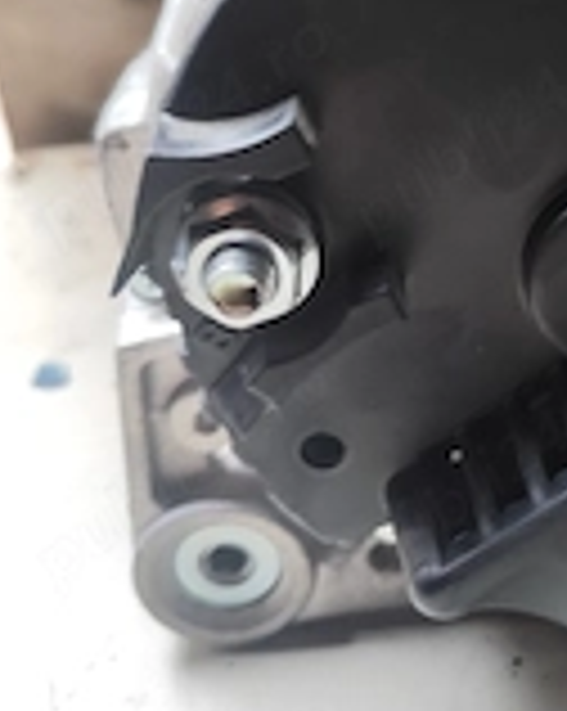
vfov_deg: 32.6
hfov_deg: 24.4
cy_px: 202
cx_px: 657
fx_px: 1198
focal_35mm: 57
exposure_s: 1/25
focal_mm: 6.14
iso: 320
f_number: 1.65
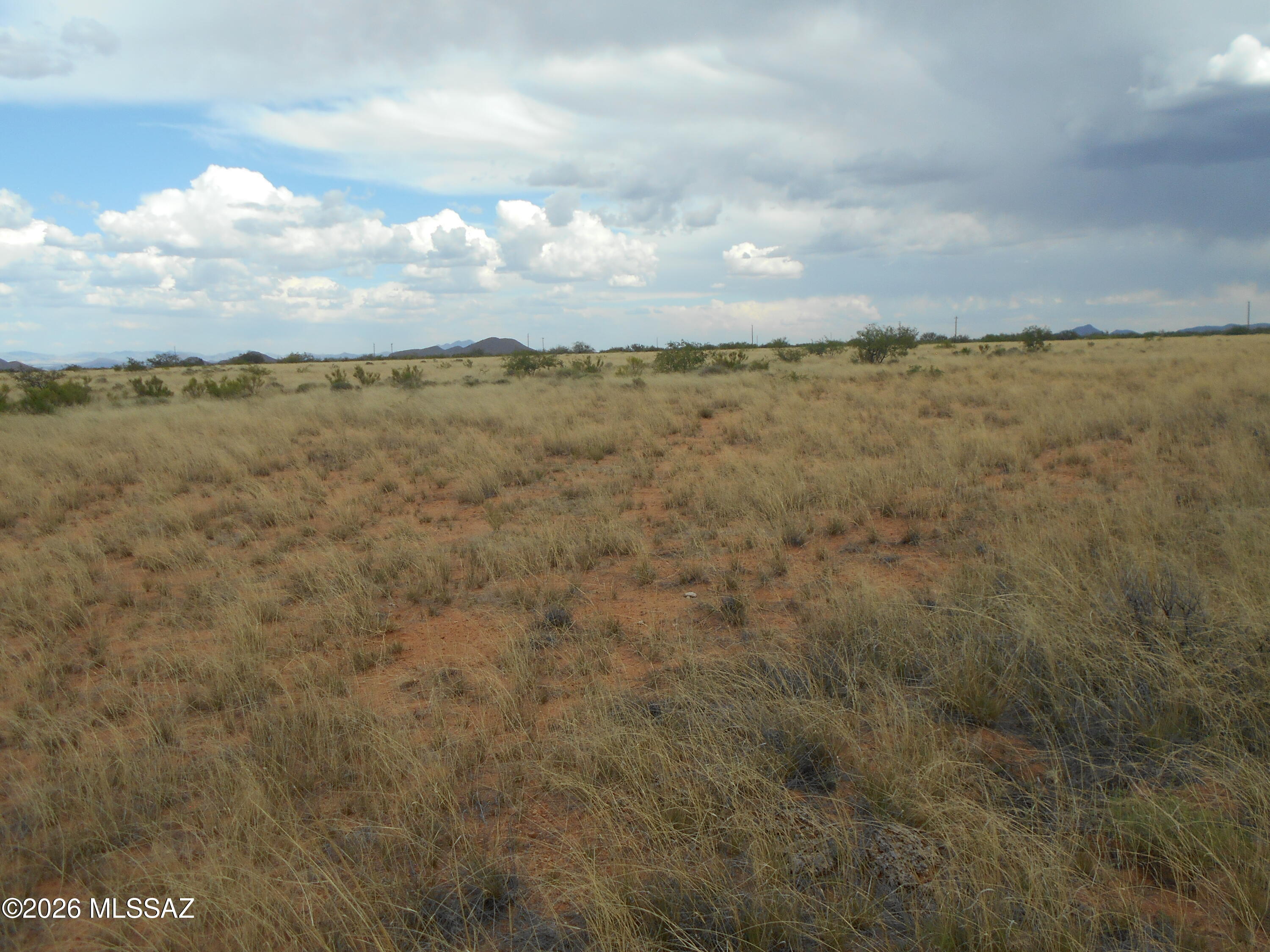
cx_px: 635
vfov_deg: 49.7
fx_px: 1027
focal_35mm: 28
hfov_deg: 63.4
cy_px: 476
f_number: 3.4
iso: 80
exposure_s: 1/800
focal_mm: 5.1
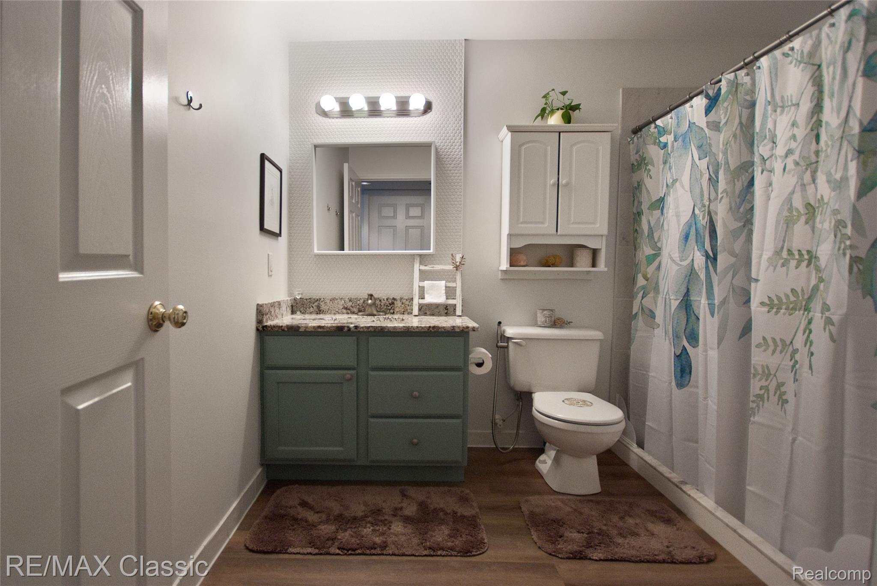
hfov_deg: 93.2
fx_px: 414
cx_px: 438
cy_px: 293
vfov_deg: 70.5
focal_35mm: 17
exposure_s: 1/80
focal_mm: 11
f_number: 3.5
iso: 800
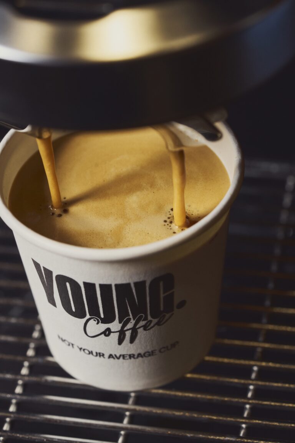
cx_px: 148
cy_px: 222
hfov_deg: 15.2
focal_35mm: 90
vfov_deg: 22.6
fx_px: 1106
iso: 200
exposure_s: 1/80
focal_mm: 90
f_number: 7.1
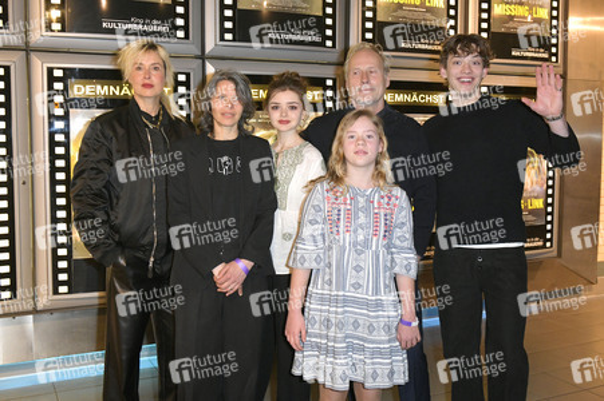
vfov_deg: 36.8
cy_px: 200
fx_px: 604
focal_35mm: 36
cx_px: 302
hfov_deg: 53.2
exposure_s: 1/200
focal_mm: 36
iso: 2500
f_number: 5.6
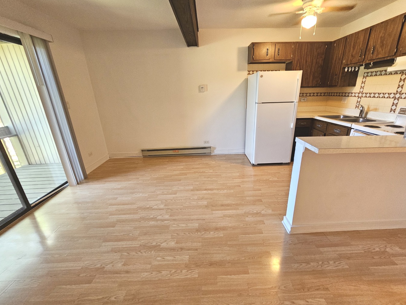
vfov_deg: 85.6
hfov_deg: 102.0
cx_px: 213
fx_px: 164
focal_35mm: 14
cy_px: 160
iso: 400
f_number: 2.2
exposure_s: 1/60
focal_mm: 2.2
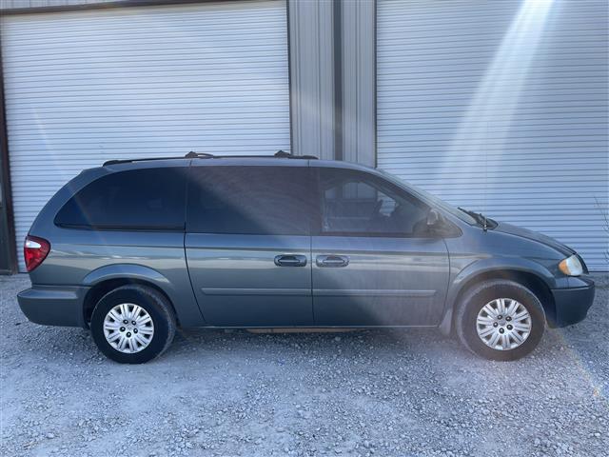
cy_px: 228
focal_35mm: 26
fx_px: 457
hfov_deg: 67.3
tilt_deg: -6.4
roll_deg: +0.8
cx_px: 304
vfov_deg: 53.1
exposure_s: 1/1152
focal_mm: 5.1
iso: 32
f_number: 1.6
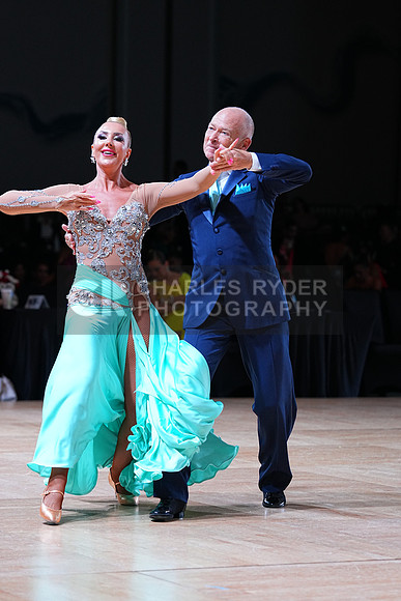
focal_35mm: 126
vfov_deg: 16.3
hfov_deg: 10.9
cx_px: 200
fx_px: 2104
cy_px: 300
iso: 1250
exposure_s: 1/400
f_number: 4
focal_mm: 126
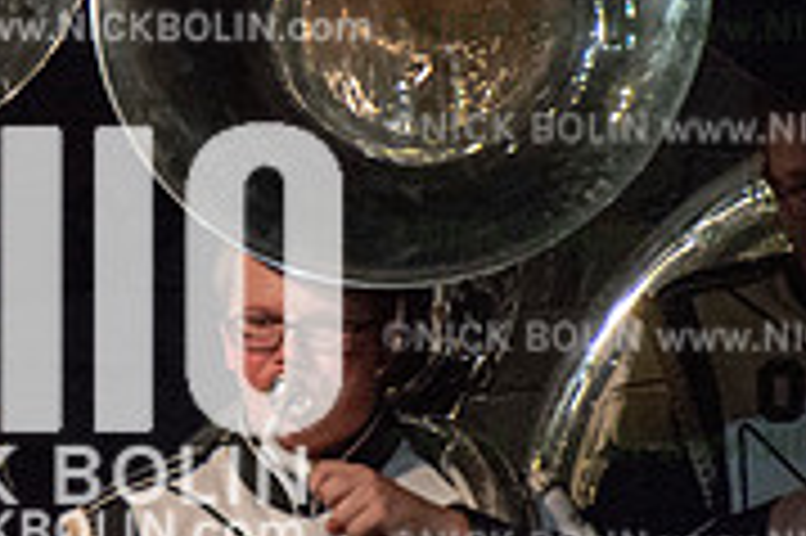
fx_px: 29011
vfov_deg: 1.1
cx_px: 23
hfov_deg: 1.6
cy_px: 338
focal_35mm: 1297
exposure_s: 1/320
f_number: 5.6
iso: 8000
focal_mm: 400
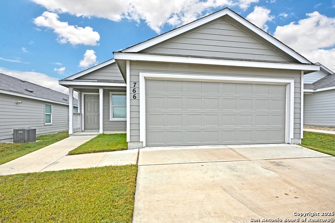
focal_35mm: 18
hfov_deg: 90.0
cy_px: 112
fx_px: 167
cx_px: 168
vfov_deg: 67.3
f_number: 6.3
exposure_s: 1/160
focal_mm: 12
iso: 64
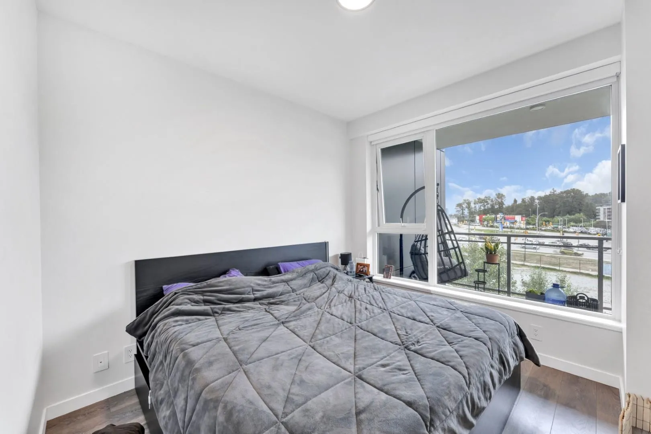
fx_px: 264
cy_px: 217
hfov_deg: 101.9
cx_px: 326
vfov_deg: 78.8
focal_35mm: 15
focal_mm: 14.6
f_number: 8
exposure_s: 1/20
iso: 400
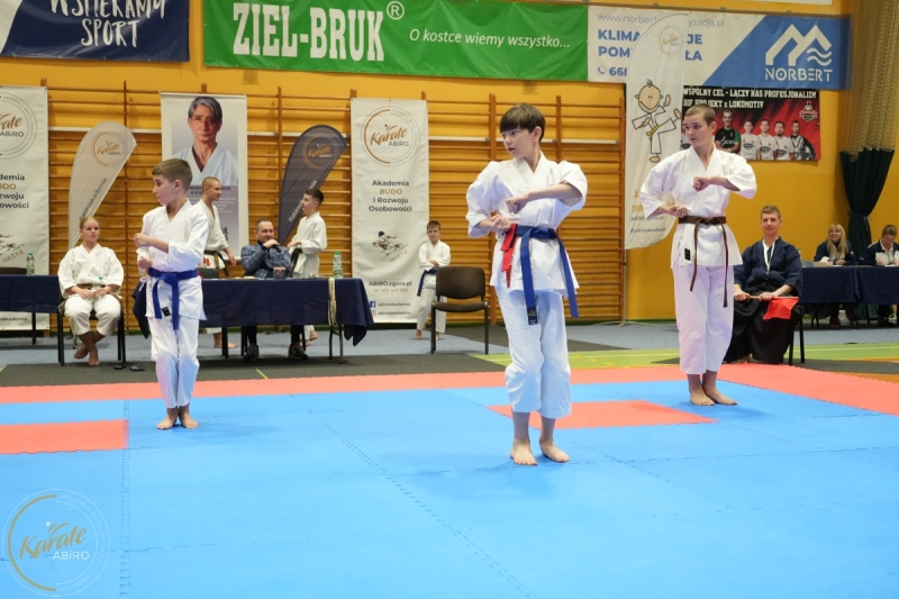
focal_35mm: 46
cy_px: 300
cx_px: 450
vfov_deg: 29.2
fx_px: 1148
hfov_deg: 42.8
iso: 5000
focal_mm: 46
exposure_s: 1/250
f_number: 4.5
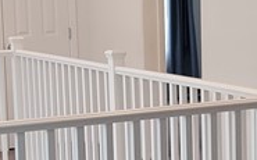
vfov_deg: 9.2
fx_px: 986
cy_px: 118
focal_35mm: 141
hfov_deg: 14.7
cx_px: 224
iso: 125
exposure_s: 1/60
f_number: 1.8
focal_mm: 6.7
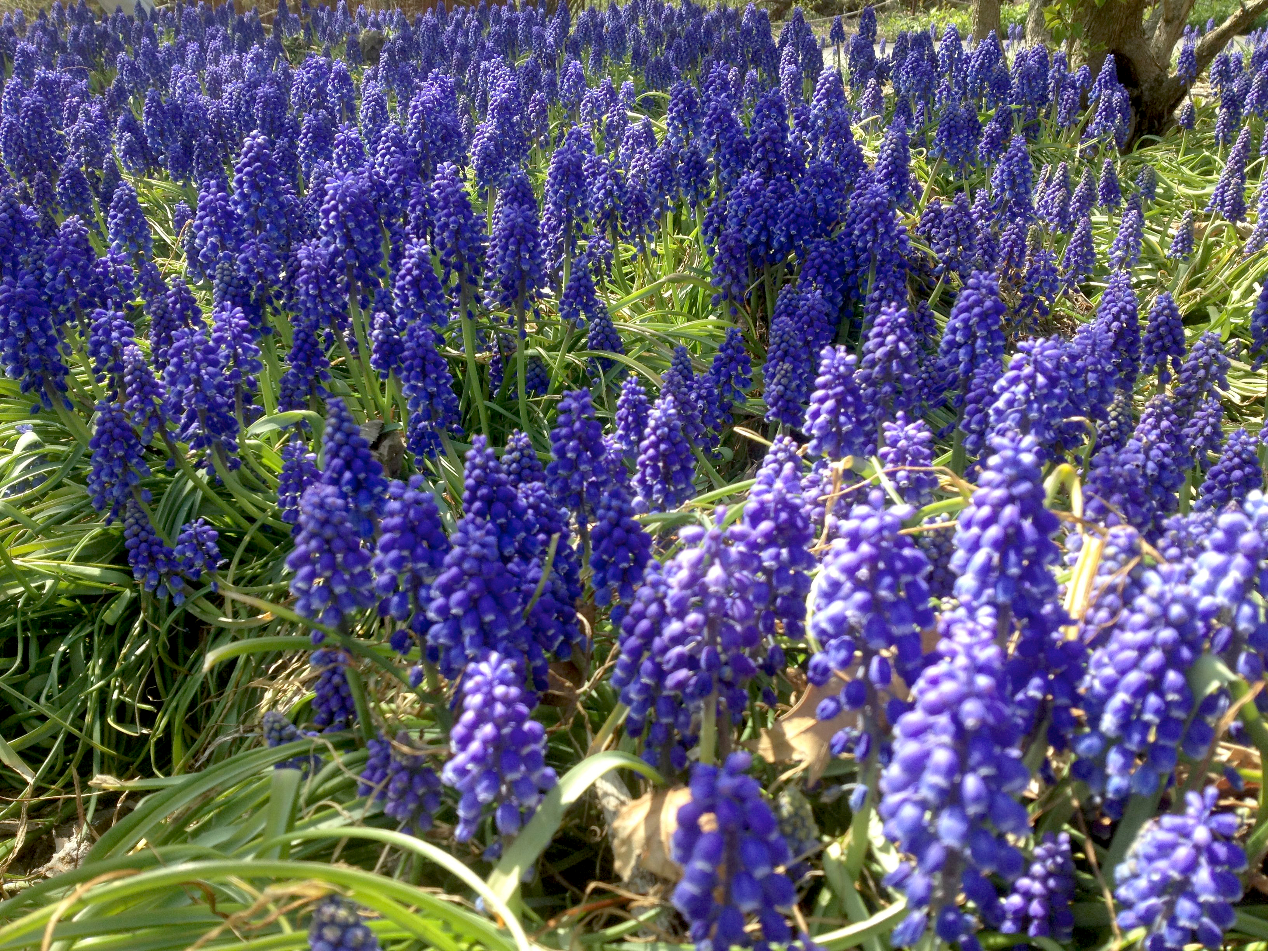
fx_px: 1282
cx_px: 634
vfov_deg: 40.7
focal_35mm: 35
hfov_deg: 52.6
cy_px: 476
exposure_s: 1/389
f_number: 2.4
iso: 50
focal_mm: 4.28
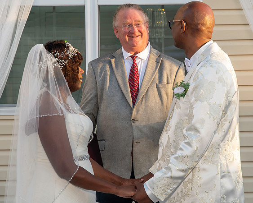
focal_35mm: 101
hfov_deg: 18.9
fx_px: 759
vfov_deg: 15.2
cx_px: 161
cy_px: 94
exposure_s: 1/250
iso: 400
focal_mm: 56
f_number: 5.6
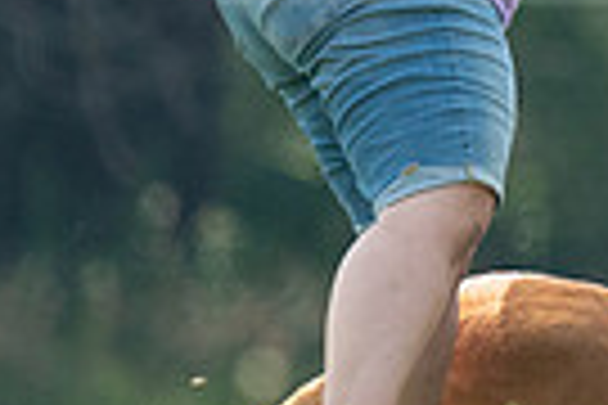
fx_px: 43536
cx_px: 649
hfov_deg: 0.8
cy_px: -65
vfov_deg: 0.5
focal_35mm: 2578
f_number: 6.3
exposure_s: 1/4000
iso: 3200
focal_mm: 600
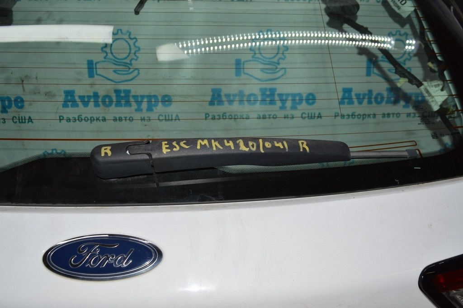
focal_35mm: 33
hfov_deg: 57.3
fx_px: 424
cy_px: 154
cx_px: 232
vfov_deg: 39.9
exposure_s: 1/60
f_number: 8
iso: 100
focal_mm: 22
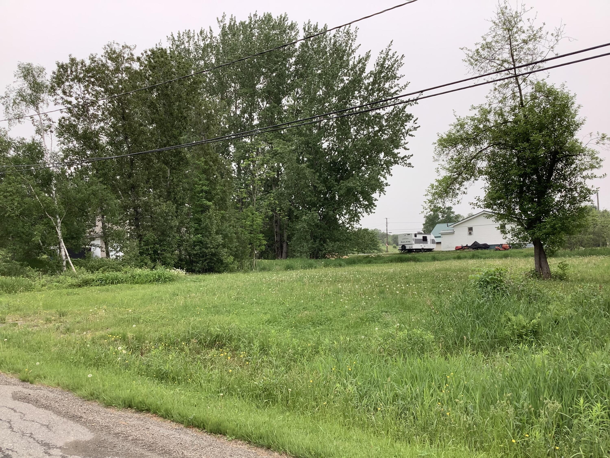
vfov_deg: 45.4
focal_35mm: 31
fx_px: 546
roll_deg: +1.9
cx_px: 305
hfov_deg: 58.4
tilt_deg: +3.4
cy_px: 229
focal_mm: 3.3
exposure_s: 1/162
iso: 25
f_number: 2.4
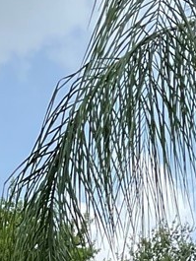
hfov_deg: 8.5
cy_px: 634
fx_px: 1320
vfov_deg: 9.9
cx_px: 52
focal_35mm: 175
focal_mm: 3
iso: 16
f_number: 1.8
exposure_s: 1/855
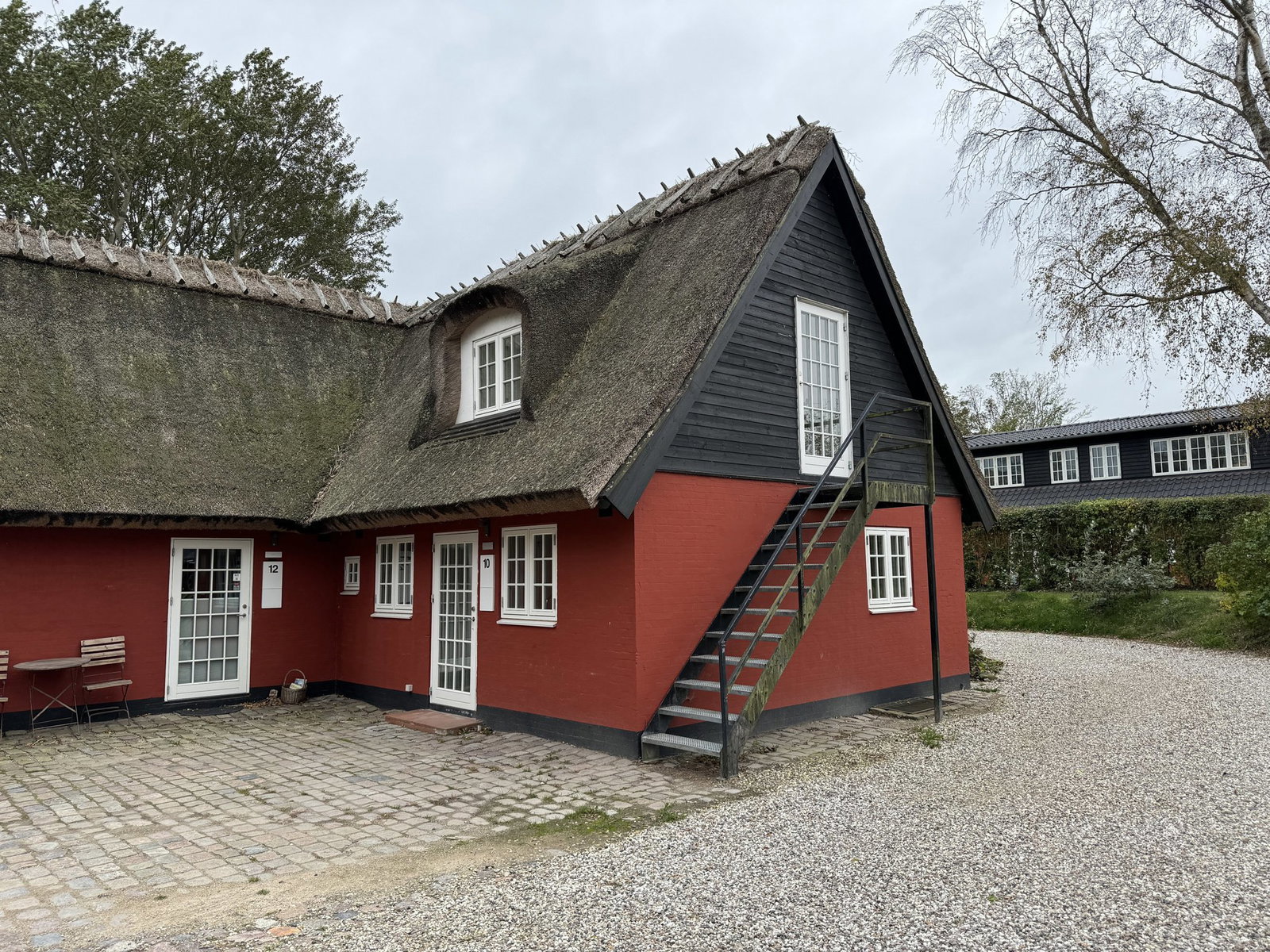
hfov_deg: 71.6
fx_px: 881
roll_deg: +0.7
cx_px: 635
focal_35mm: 24
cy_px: 476
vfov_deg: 56.8
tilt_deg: +5.9
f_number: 1.78
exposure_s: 1/499
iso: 80
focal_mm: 6.86
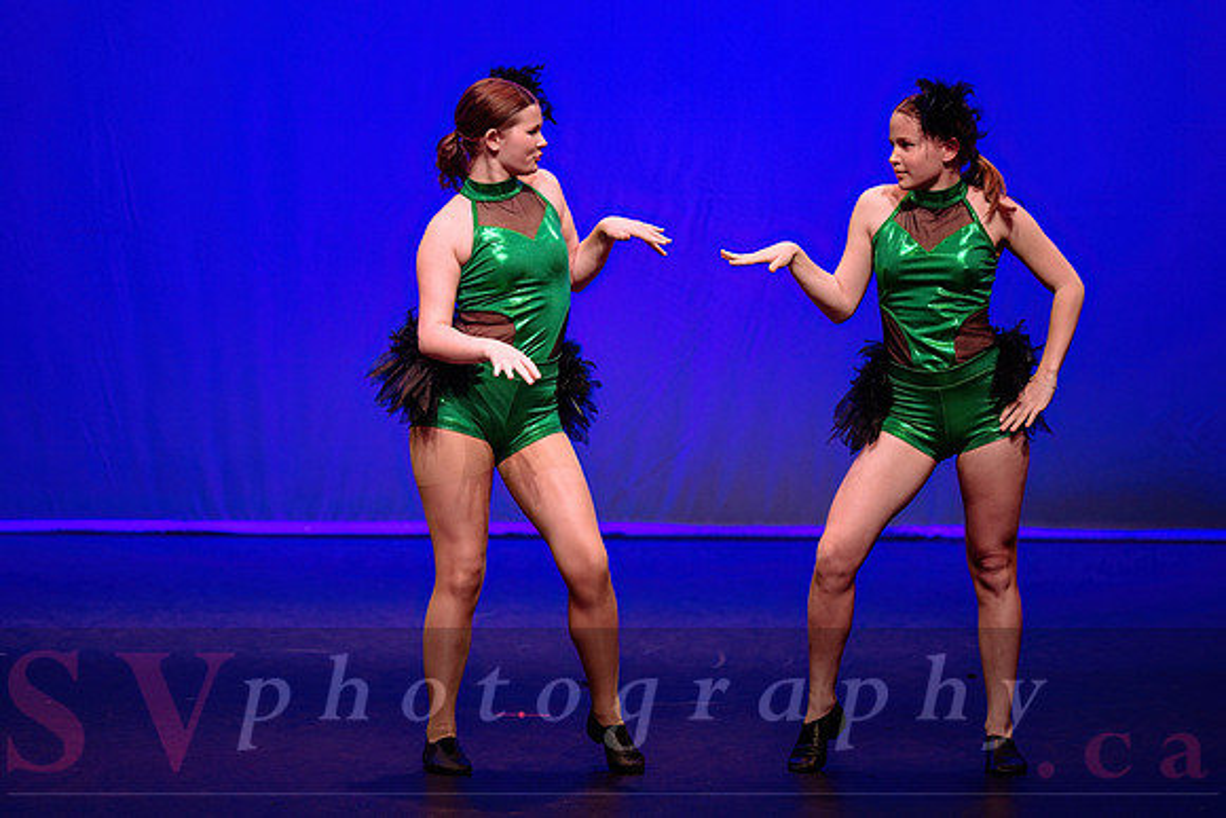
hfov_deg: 9.6
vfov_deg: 6.4
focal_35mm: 215
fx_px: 7313
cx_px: 603
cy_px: 362
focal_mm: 175
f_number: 2.8
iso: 1250
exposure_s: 1/400
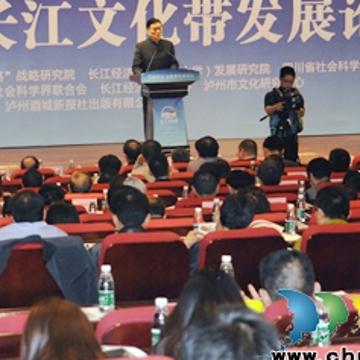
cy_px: 123
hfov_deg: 10.0
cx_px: 141
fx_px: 2058
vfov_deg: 10.0
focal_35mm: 175
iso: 400
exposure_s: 1/40
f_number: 5.3
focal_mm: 65
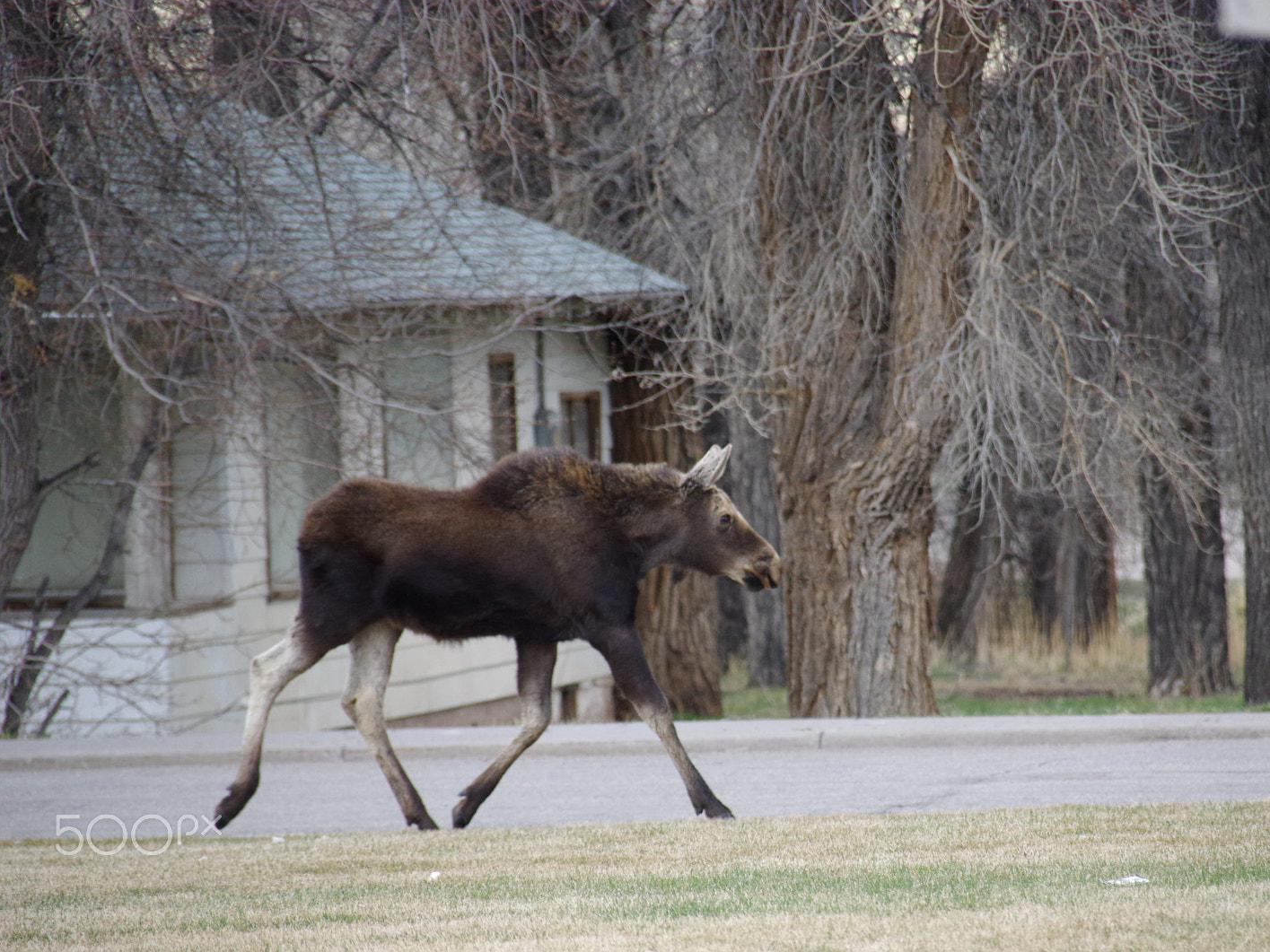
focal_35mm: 489
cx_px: 717
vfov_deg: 3.0
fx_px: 17939
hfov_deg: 4.1
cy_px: 476
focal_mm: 300
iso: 1600
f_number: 6.3
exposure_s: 1/400
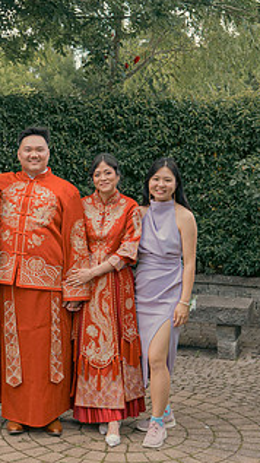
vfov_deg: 30.5
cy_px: 191
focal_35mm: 69
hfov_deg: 17.3
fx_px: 847
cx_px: 60
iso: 500
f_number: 5.6
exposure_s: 1/160
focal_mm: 36
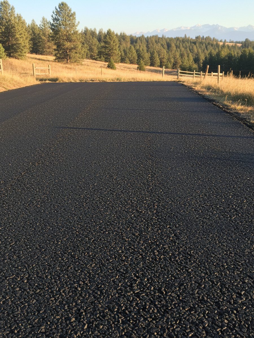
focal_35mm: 23
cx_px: 127
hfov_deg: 58.9
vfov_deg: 73.9
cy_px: 169
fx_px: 225
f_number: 1.8
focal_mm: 6.4
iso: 310
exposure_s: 1/1644
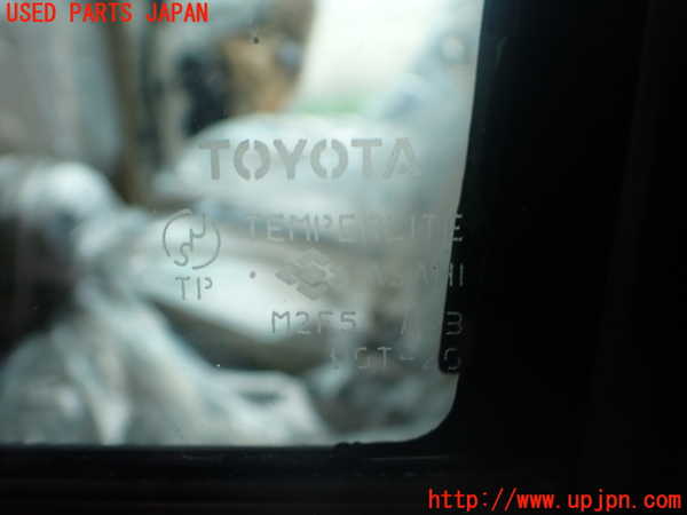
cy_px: 258
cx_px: 344
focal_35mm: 30
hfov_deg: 60.0
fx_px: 595
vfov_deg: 46.8
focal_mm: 5.4
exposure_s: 1/160
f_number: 2.3
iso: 100
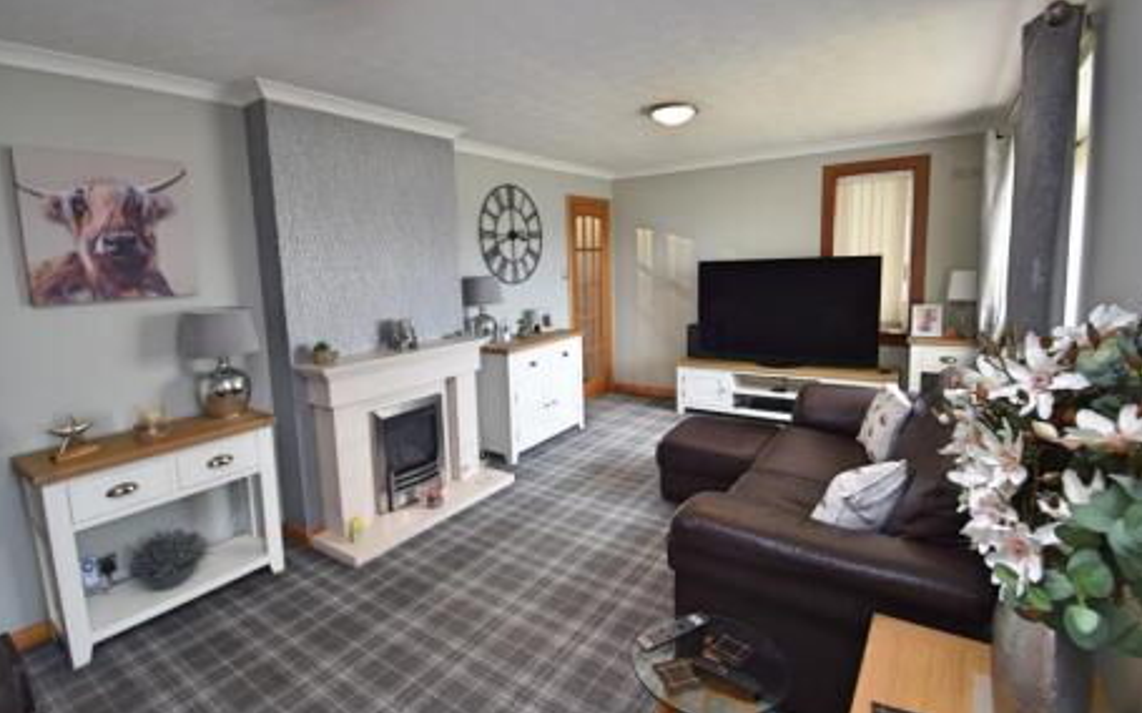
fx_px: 498
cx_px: 550
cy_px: 333
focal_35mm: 16
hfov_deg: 97.8
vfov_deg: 71.1
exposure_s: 1/8
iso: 100
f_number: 4.5
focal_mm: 10
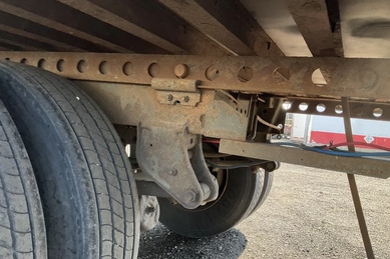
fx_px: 336
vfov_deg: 42.2
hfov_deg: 60.3
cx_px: 194
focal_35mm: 31
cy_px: 147
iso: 25
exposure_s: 1/172
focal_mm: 3
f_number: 1.8
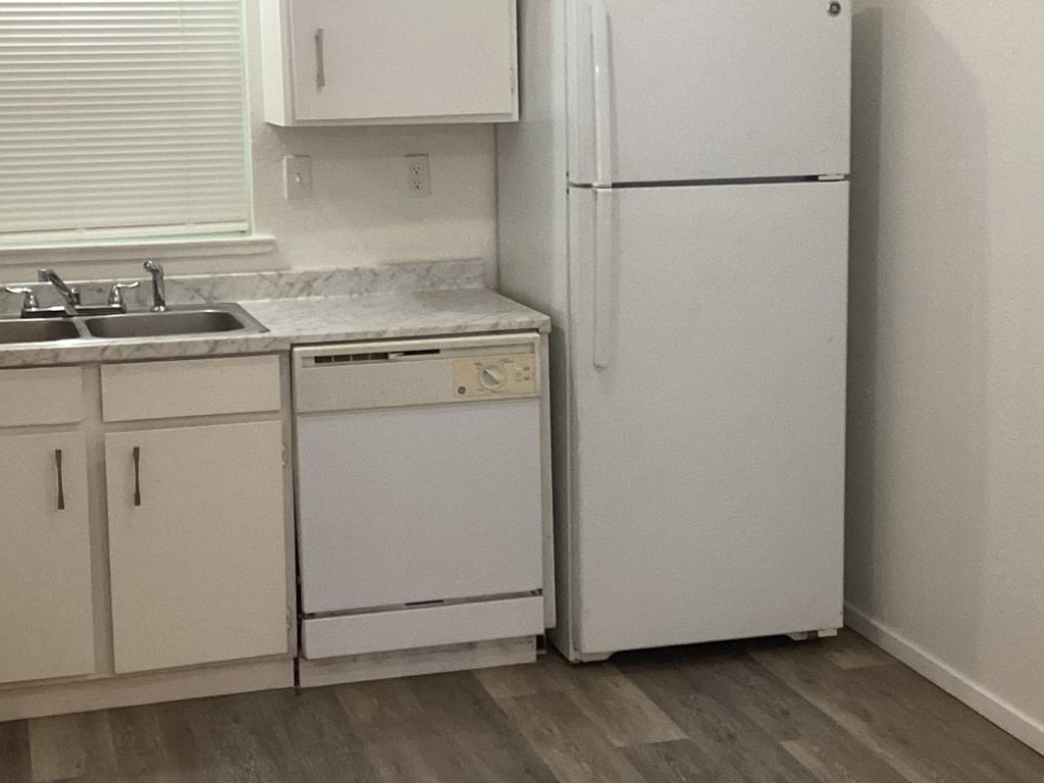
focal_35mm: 62
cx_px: 557
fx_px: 1870
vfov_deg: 23.6
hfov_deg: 31.2
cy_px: 352
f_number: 2.4
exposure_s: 1/60
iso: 160
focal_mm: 3.3
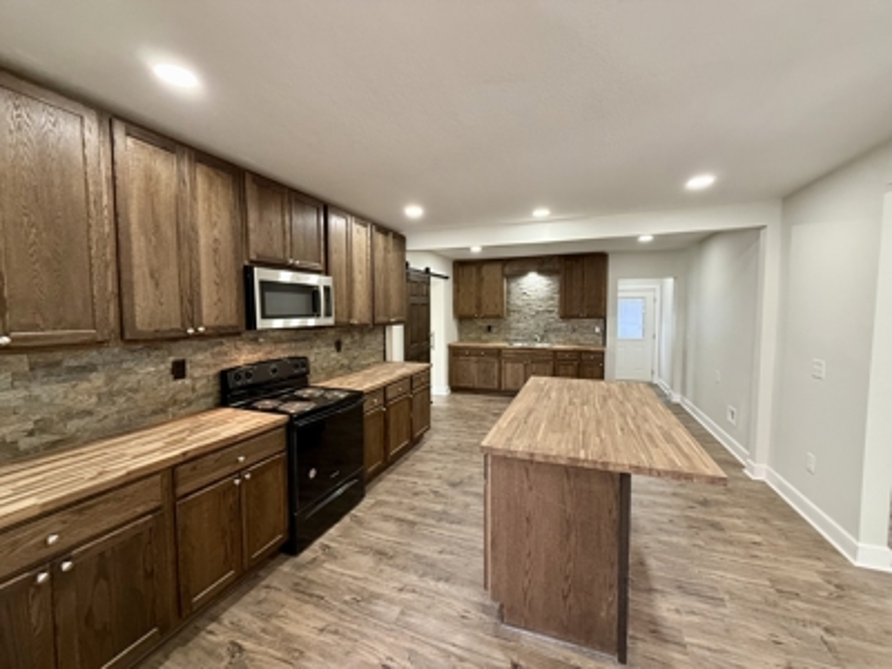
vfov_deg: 85.7
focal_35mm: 14
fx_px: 361
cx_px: 446
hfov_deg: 102.1
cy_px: 334
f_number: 2.2
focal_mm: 2.22
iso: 320
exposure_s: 1/60
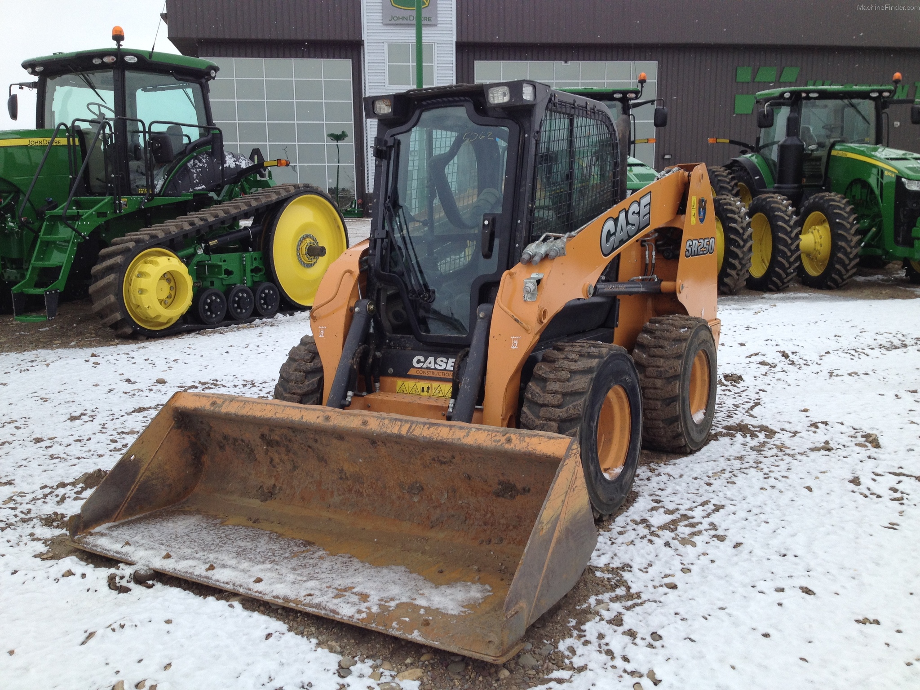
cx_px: 460
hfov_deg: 52.6
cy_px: 345
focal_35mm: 35
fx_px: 930
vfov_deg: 40.7
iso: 50
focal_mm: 4.28
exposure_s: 1/836
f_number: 2.4
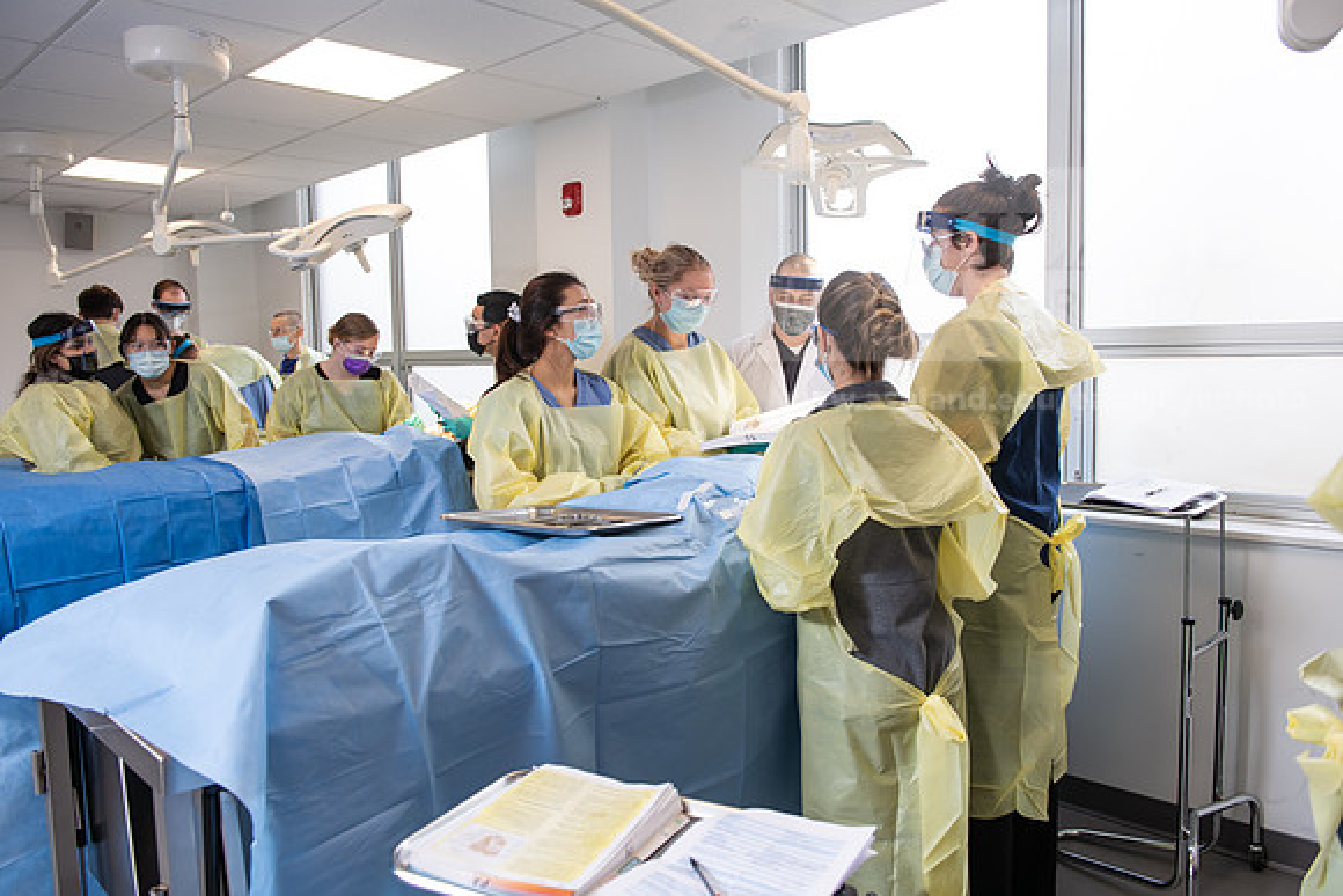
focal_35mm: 27
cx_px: 672
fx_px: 1007
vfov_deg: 48.0
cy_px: 448
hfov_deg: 67.4
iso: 400
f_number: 4
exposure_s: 1/200
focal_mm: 27
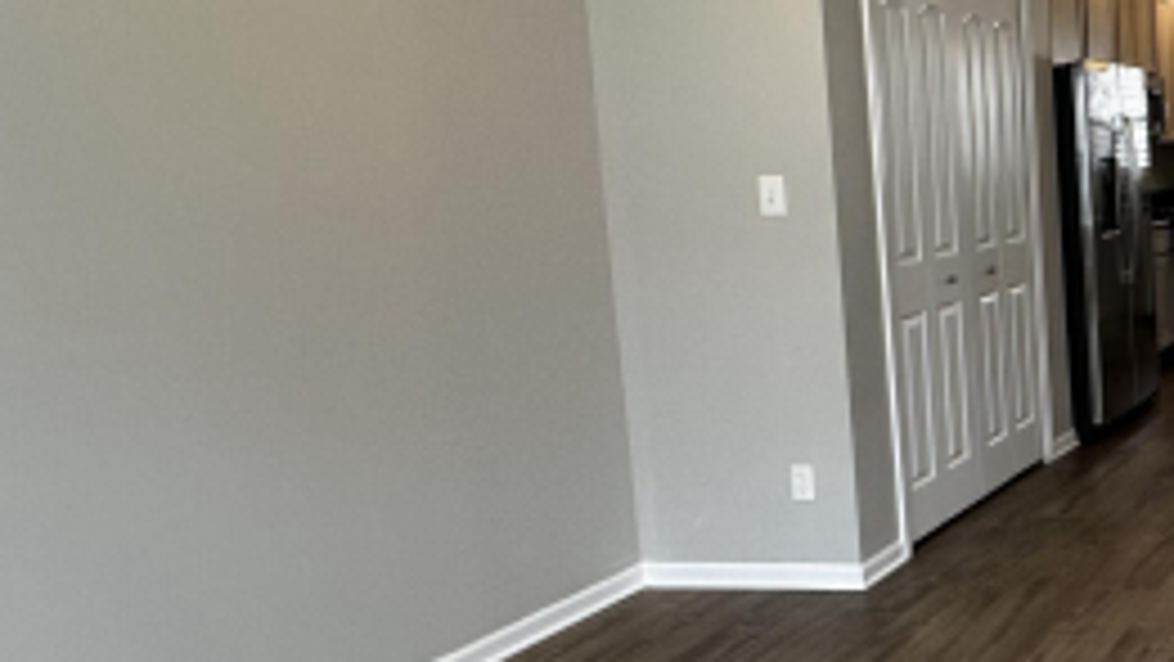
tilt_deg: -6.4
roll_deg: +1.1
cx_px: 1491
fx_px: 1214
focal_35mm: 39
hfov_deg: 36.2
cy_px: 275
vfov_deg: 30.4
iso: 80
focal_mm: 2.22
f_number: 2.2
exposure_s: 1/120
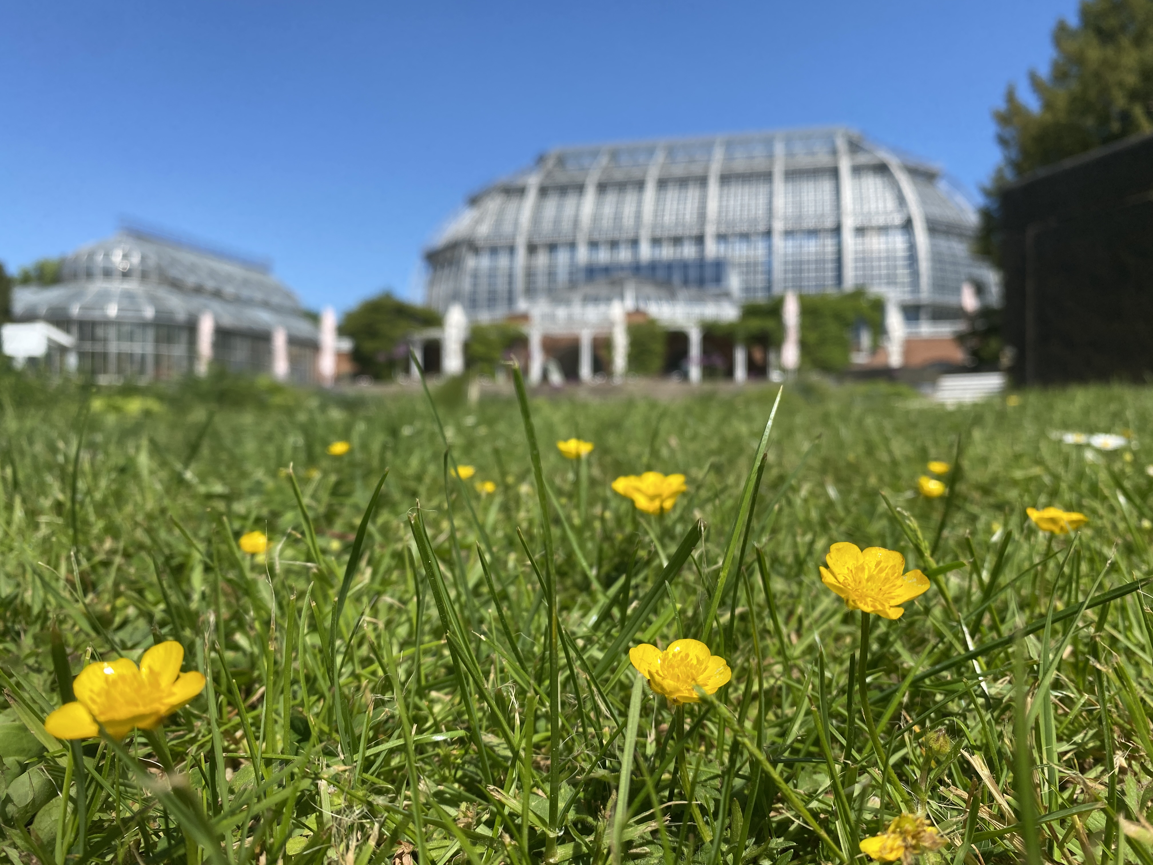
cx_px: 576
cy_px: 432
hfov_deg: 67.3
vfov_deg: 53.1
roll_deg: +1.3
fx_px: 866
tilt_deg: -0.2
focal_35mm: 26
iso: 32
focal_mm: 4.25
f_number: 1.8
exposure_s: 1/2571
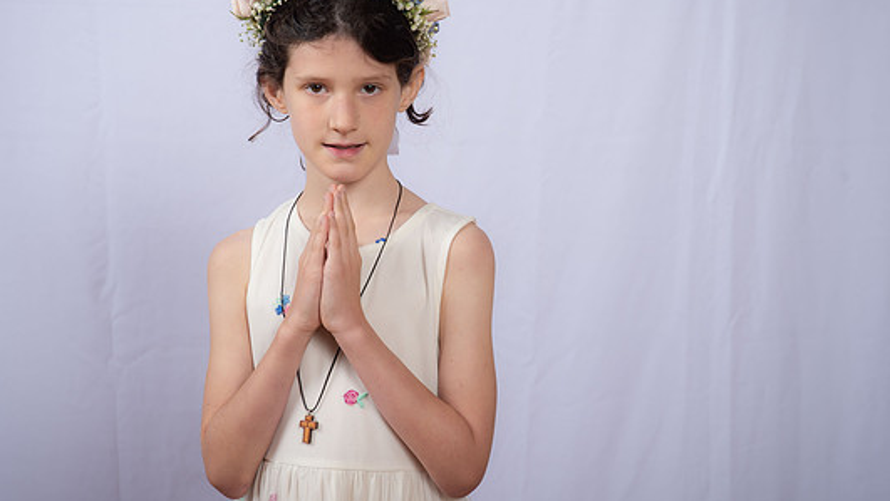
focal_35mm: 80
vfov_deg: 15.1
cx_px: 431
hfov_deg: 26.5
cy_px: 231
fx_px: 1888
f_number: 8
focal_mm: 70
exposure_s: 1/160
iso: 250
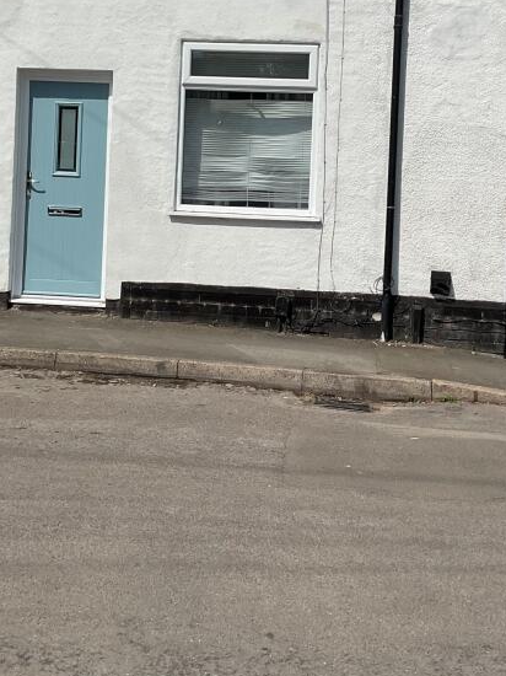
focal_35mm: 54
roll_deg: -2.9
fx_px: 1053
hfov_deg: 27.0
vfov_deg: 34.9
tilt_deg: -1.5
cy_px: 182
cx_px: 236
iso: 16
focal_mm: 3
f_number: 1.8
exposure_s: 1/4065
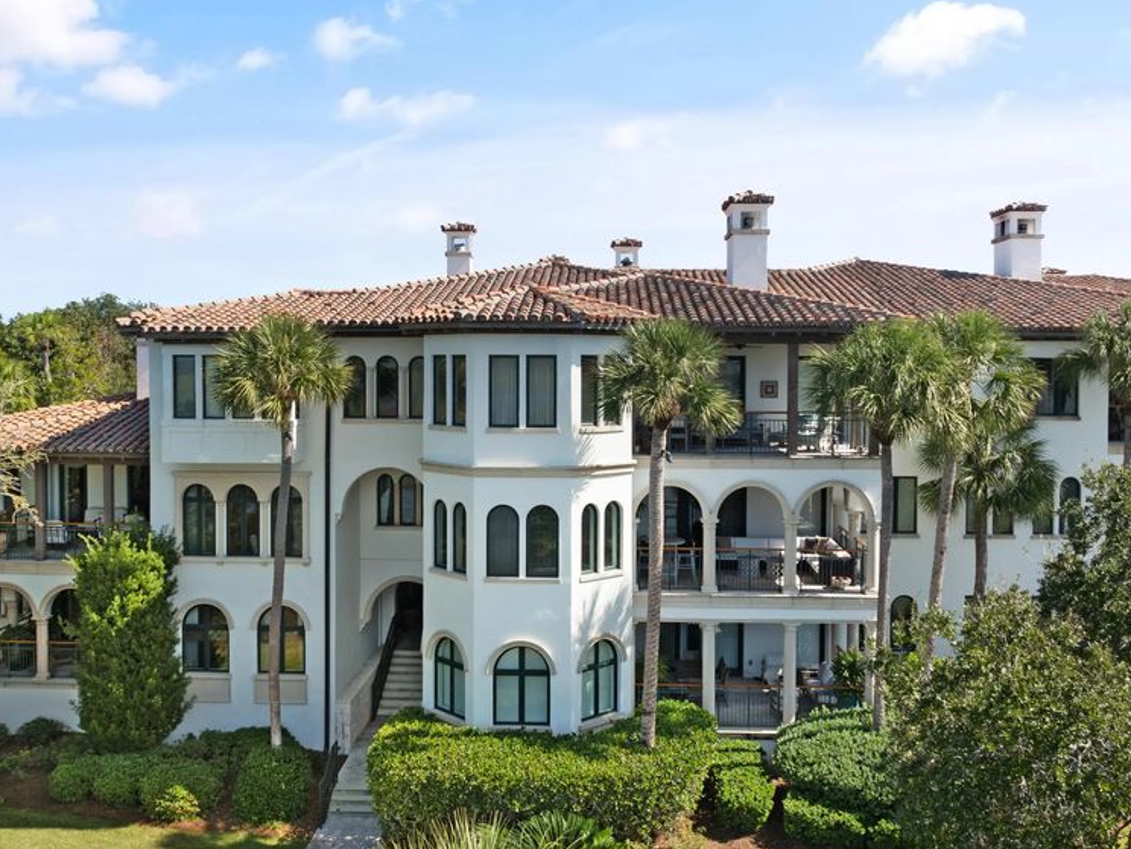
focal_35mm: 33
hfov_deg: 55.4
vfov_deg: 42.9
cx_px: 566
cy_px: 390
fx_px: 1078
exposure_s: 1/400
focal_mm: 12.29
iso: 140
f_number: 2.8
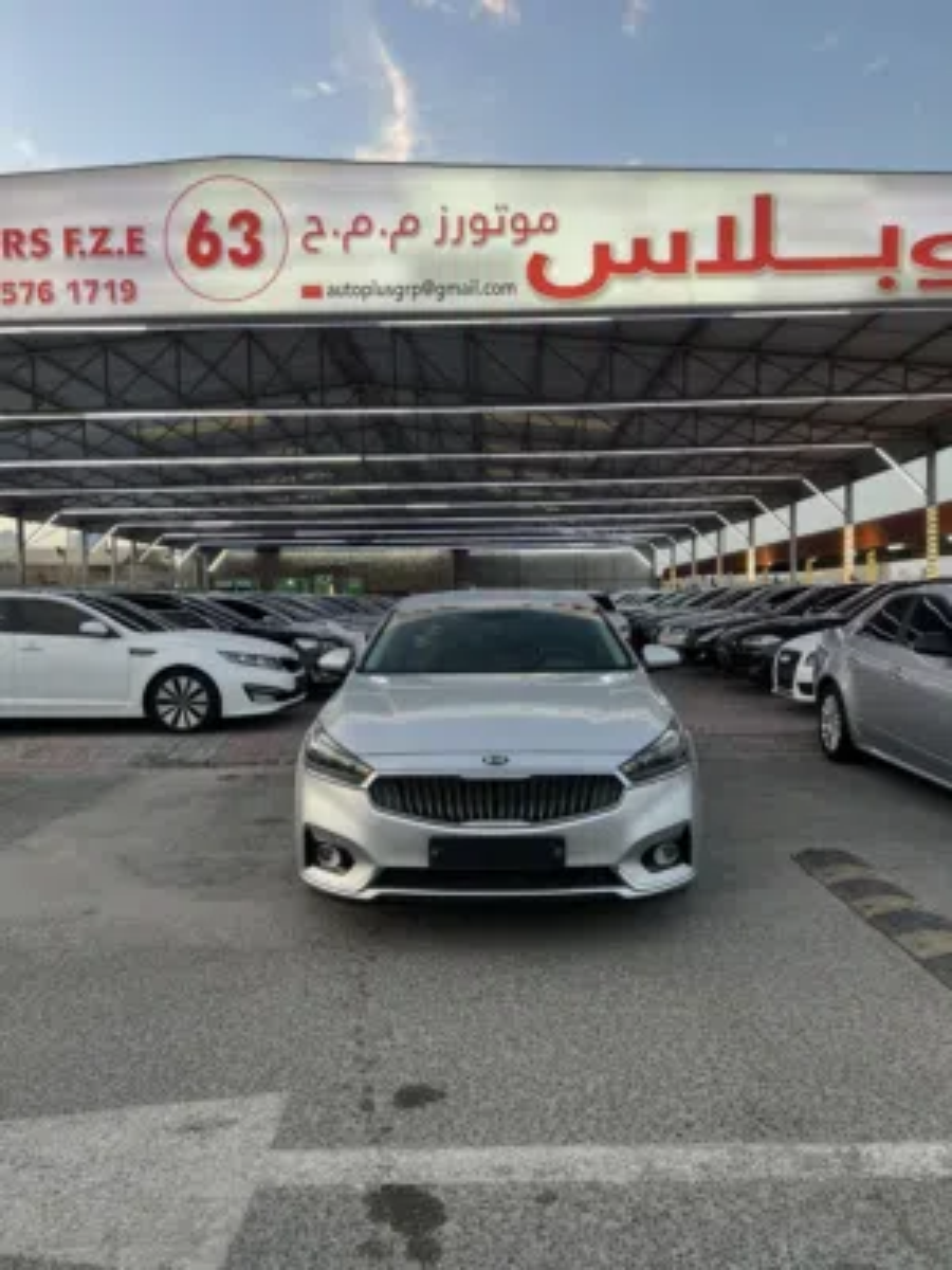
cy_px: 635
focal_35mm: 26
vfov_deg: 67.3
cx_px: 476
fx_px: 953
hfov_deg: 53.1
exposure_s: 1/100
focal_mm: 5.7
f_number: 1.5
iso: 40
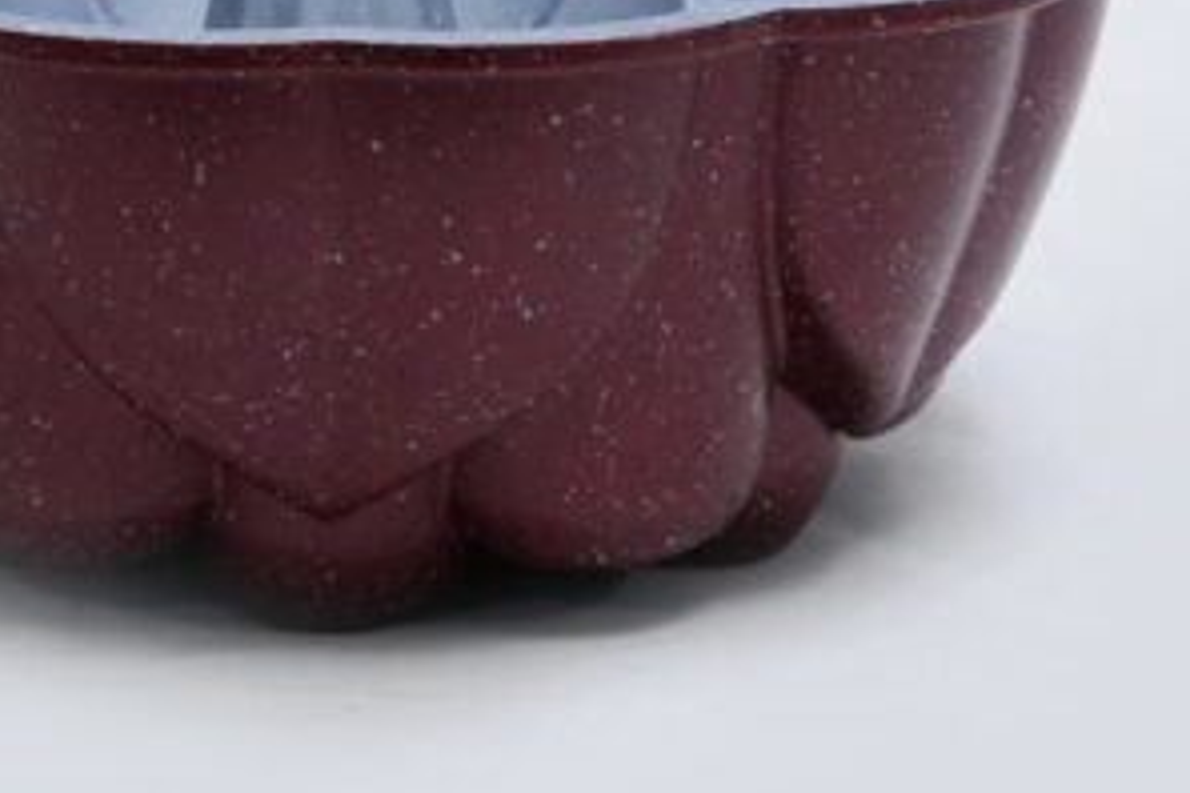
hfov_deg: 12.4
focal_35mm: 165
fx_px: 5454
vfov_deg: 8.3
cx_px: 429
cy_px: 80
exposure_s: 1/160
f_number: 16
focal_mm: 70
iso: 6400
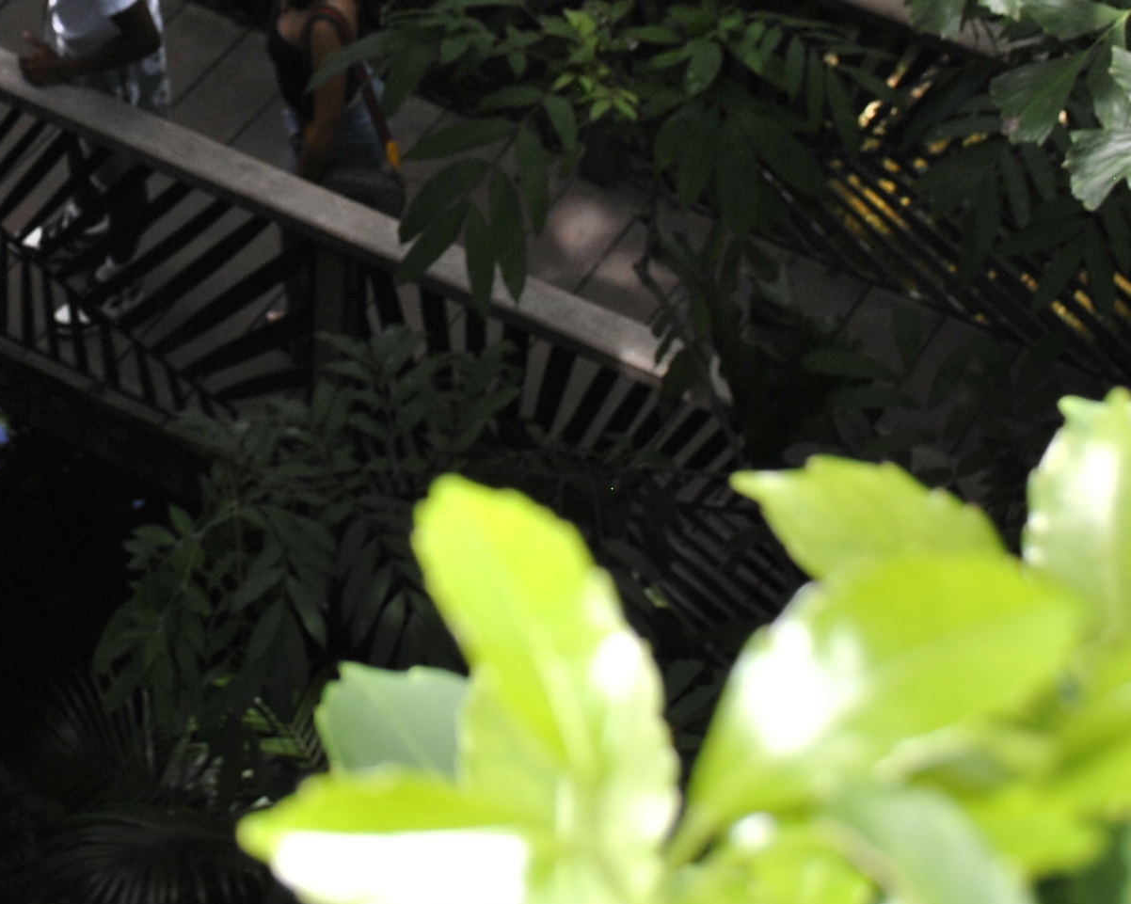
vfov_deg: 13.7
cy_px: -218
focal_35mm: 109
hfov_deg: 17.3
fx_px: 3648
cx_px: 47
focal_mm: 24
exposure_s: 1/100
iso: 100
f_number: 5
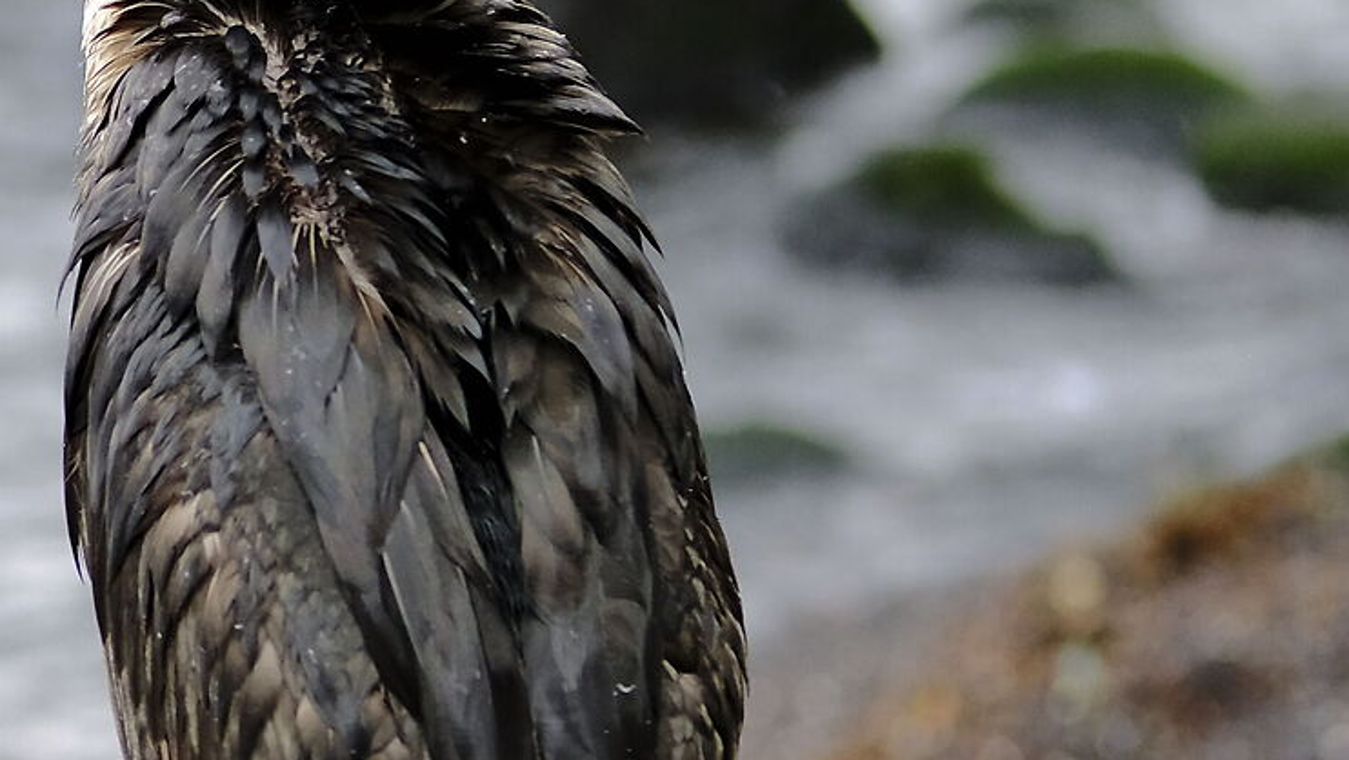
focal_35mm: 254
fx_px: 9089
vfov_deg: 4.8
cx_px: -684
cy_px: 224
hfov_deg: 8.3
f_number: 2.8
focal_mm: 50
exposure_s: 1/500
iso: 1000
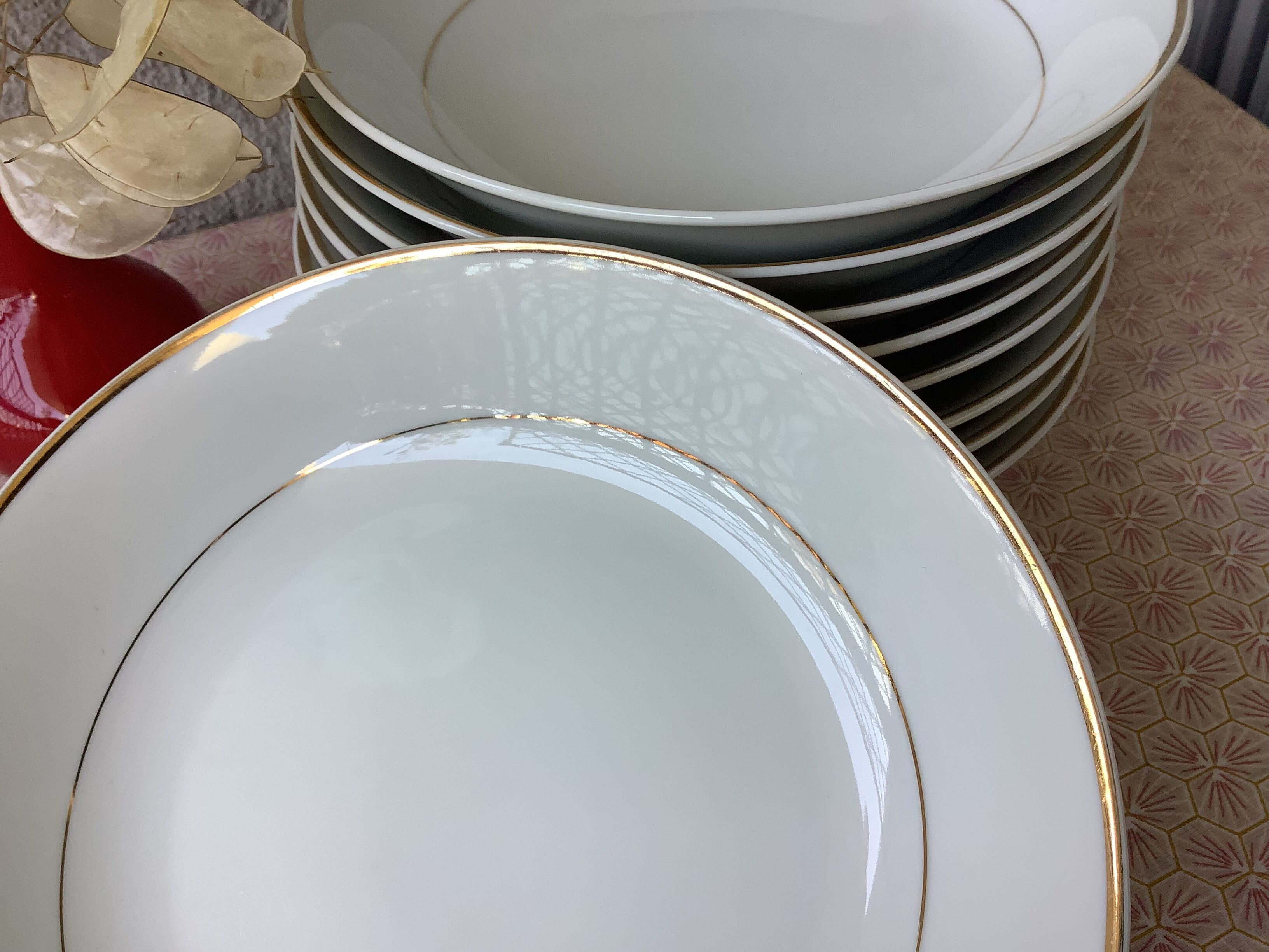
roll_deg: +4.1
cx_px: 634
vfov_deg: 45.4
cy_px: 476
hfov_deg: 58.4
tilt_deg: -43.6
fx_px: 1136
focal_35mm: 31
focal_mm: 3.3
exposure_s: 1/120
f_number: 2.4
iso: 50
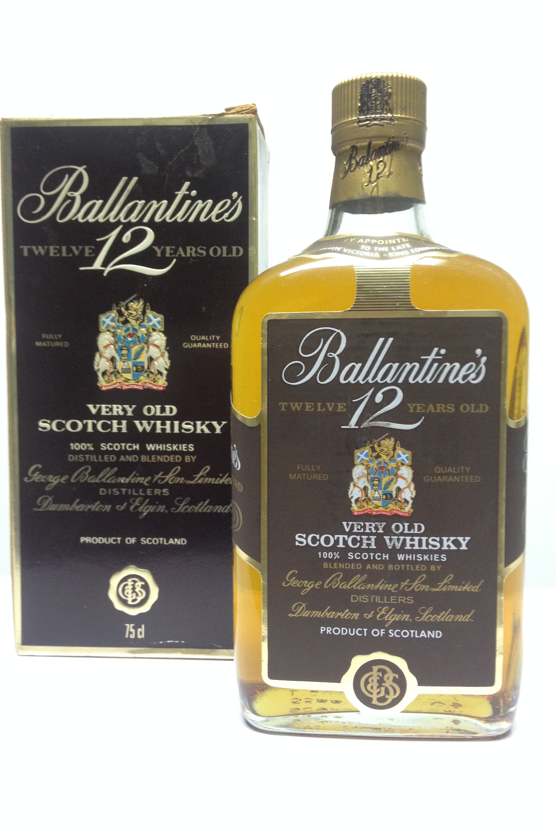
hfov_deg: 35.9
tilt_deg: -2.5
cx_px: 256
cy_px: 422
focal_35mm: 37
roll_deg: +1.2
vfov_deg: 51.9
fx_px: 857
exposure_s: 1/20
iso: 160
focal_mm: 4.28
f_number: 2.4
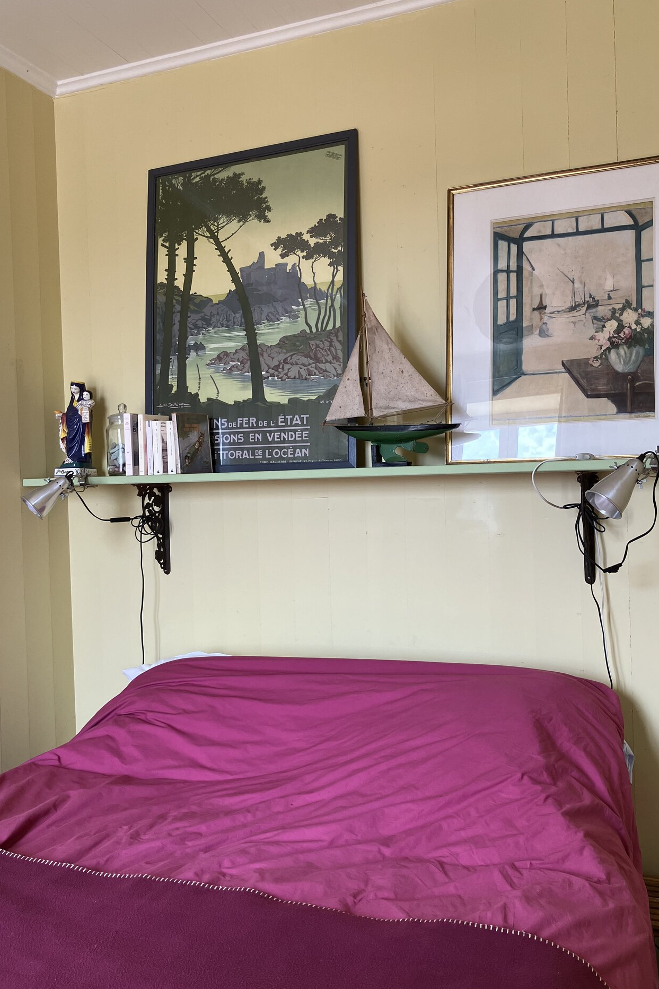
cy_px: 503
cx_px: 353
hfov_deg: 43.6
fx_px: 824
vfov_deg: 61.9
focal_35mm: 30
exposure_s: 1/121
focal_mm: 3.99
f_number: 1.8
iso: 64
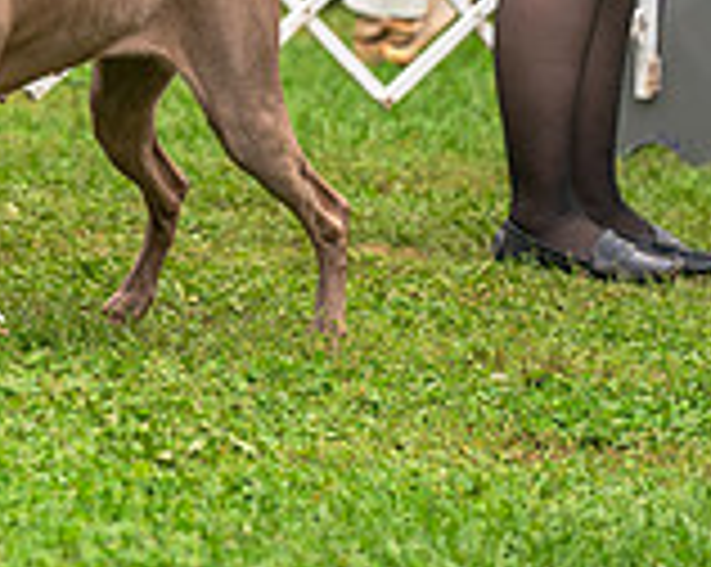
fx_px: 12715
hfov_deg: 3.2
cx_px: -178
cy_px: -396
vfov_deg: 2.5
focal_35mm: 605
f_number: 3.5
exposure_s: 1/1250
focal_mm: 151
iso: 400
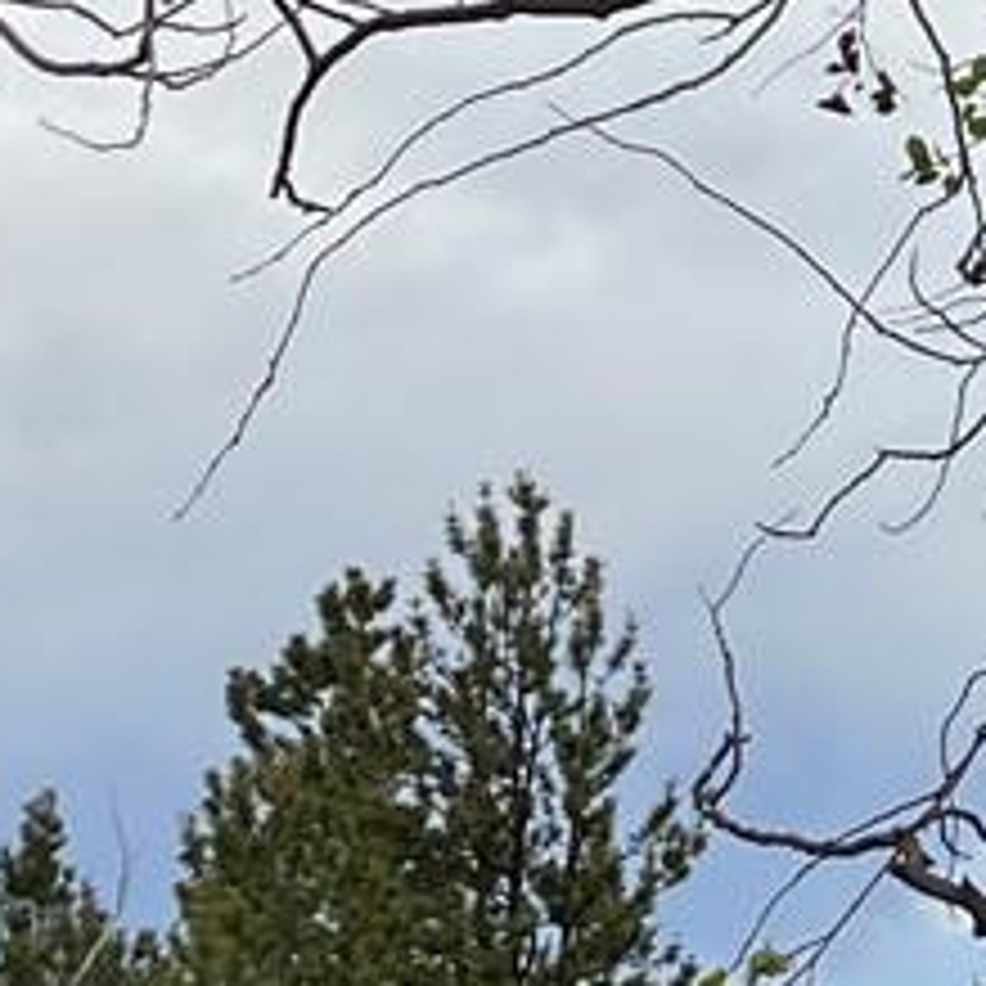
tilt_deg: +10.3
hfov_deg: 9.0
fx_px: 5833
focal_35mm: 181
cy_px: 270
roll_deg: -2.1
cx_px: 2026
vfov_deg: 9.6
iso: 32
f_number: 1.8
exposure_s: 1/2315
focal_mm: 3.99
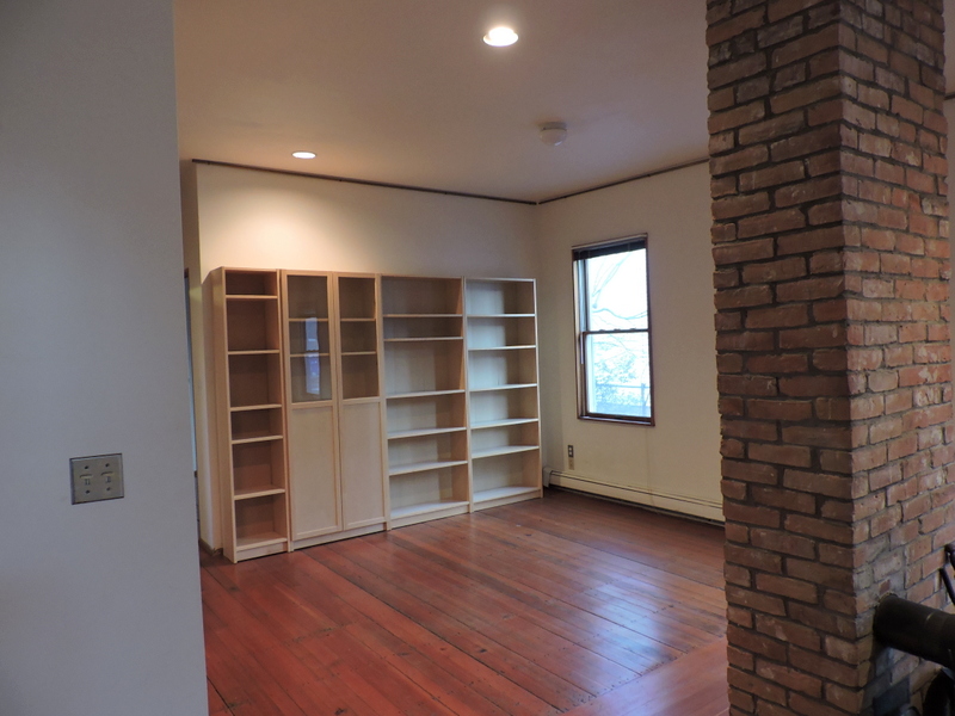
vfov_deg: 56.8
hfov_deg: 71.6
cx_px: 478
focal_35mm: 24
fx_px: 662
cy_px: 358
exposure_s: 1/15
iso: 400
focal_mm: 4.3
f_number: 3
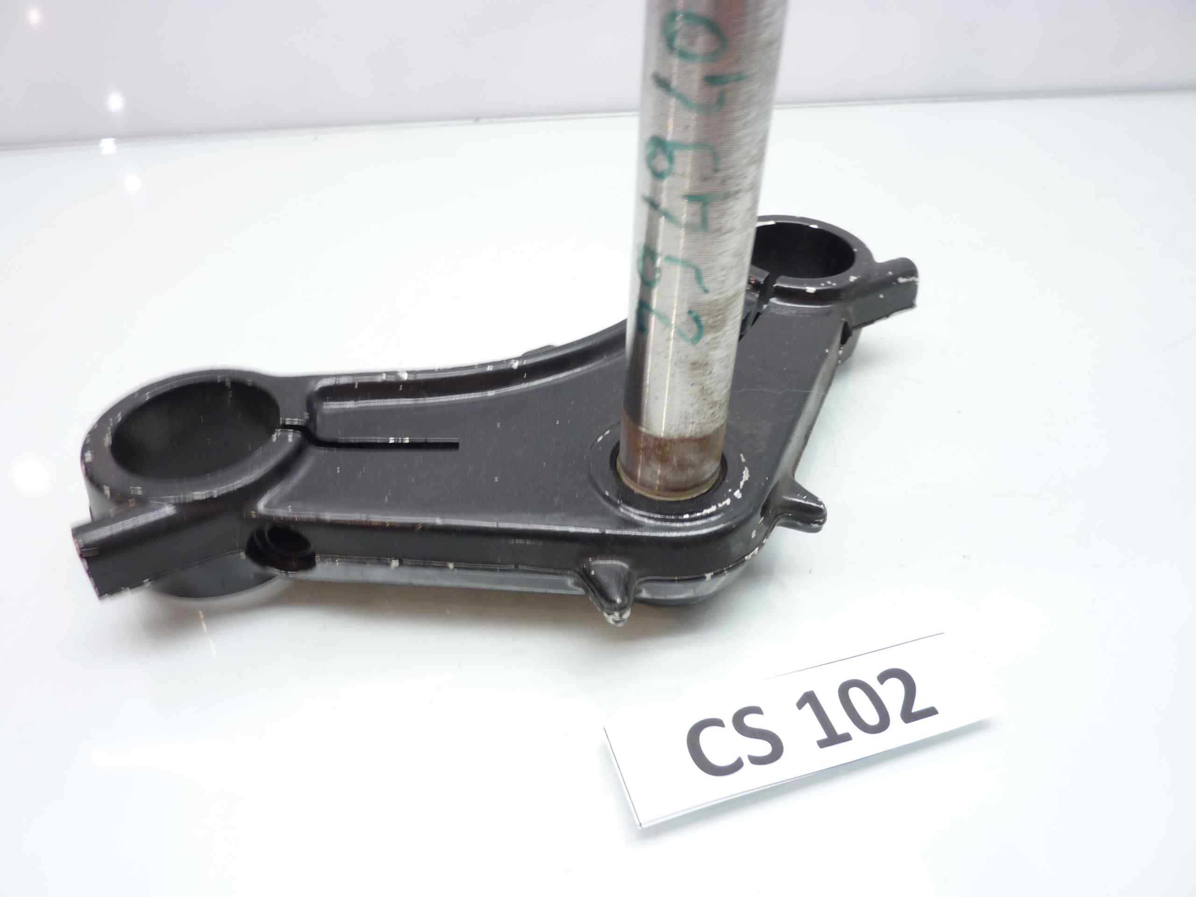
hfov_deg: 69.4
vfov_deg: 54.9
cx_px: 598
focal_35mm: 25
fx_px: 864
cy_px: 448
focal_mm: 4.1
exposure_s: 1/8
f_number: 3.3
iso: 80
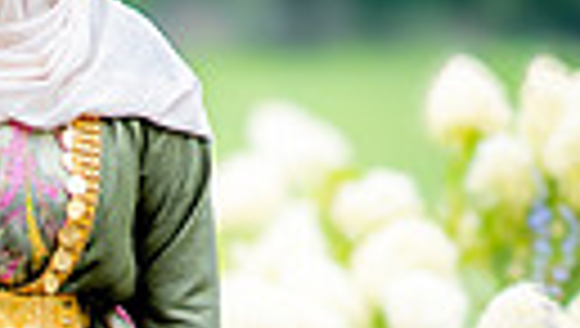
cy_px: 456
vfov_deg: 3.0
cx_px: -198
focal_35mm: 400
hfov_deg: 5.4
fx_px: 6161
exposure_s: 1/1250
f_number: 1.4
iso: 100
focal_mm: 85
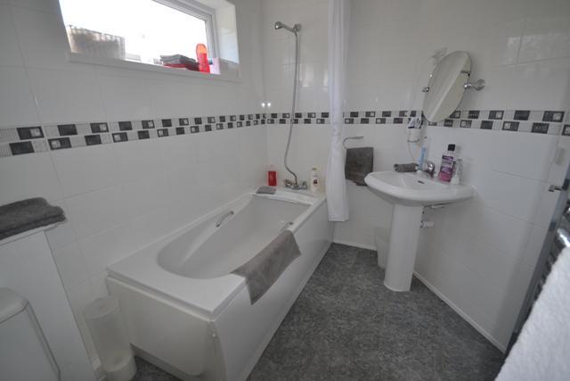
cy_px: 190
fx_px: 238
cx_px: 285
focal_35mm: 15
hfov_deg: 100.4
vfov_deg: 77.4
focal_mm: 10
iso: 280
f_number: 4
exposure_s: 1/125
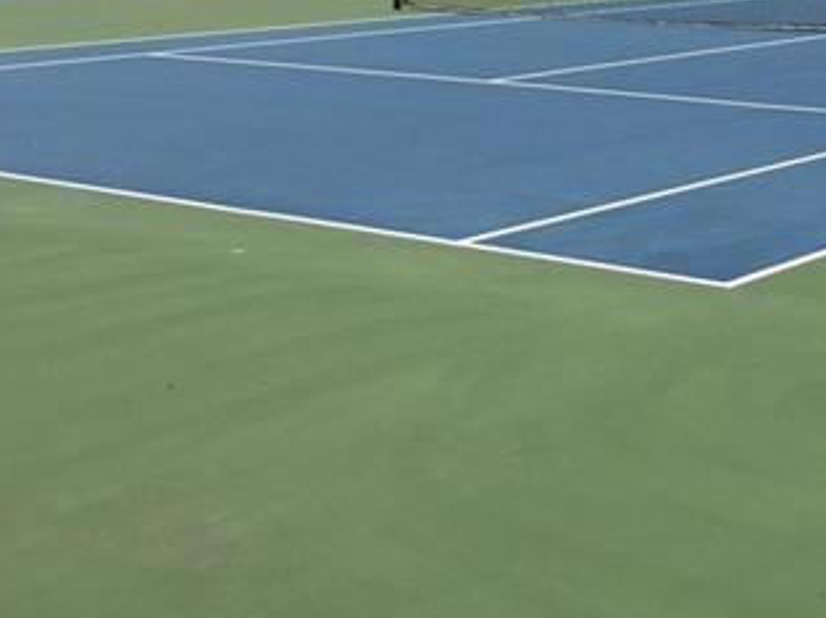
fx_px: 1764
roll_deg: -1.3
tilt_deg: -8.8
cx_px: 521
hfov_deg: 26.3
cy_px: 95
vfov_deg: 19.6
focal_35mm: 74
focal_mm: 4.15
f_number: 2.2
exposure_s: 1/3300
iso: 32
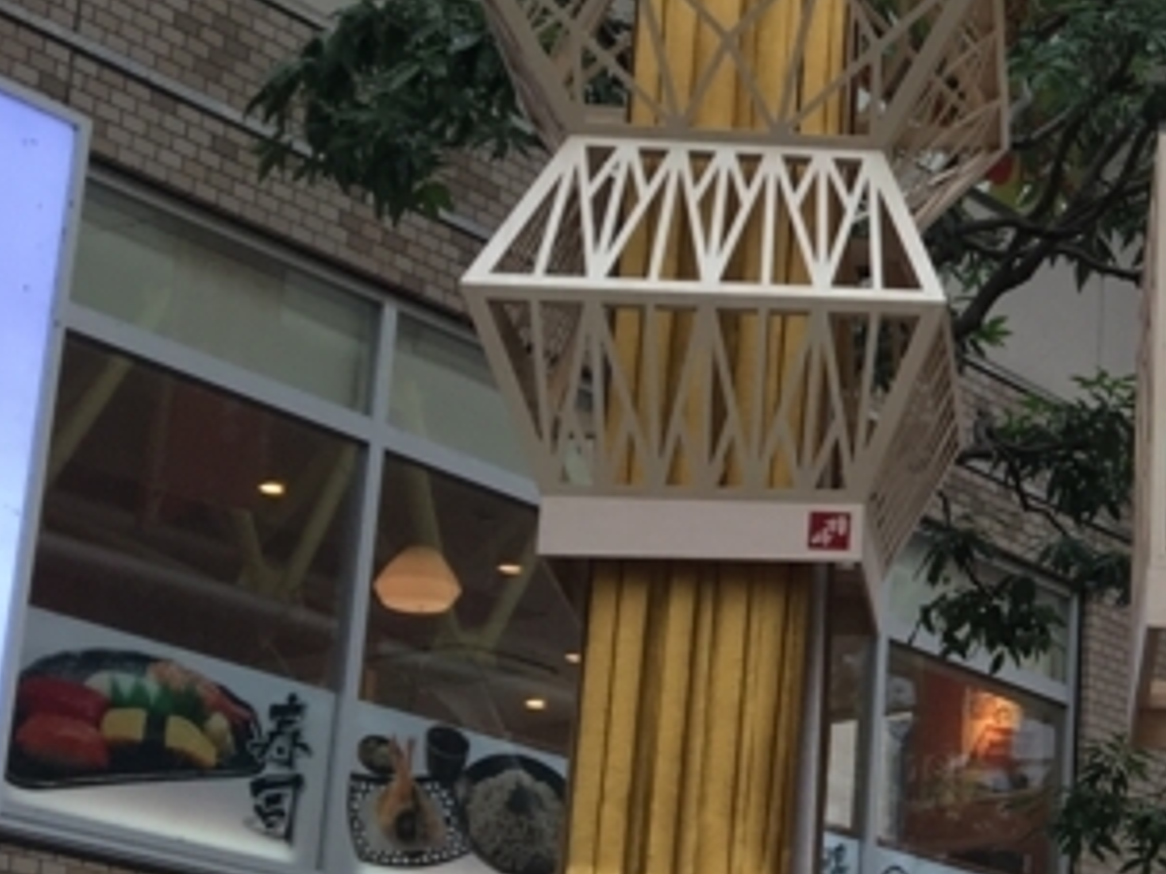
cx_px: 1936
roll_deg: +2.3
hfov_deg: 17.3
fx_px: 3300
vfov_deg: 15.1
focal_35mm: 98
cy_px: 558
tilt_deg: +18.7
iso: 25
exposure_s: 1/120
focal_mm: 4.15
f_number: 2.2
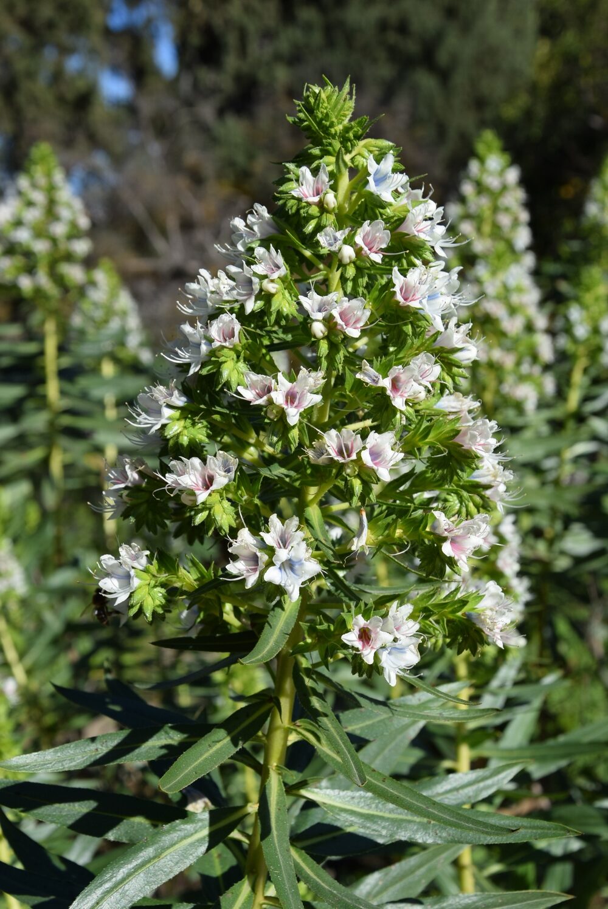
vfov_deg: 29.8
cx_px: 304
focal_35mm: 68
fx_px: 1707
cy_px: 454
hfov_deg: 20.2
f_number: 10
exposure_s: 1/400
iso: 200
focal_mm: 45
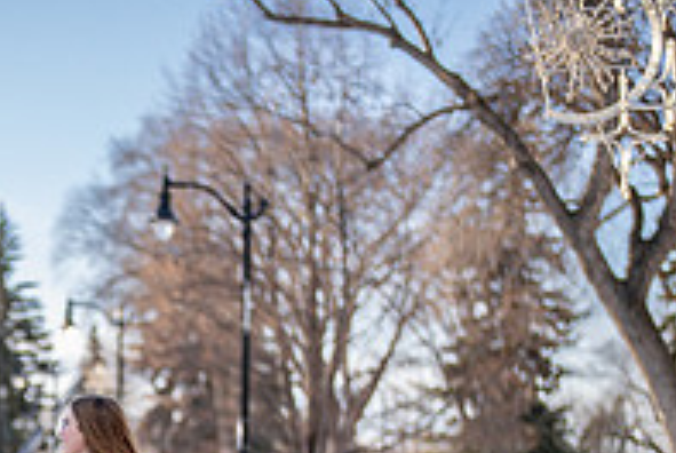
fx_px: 2764
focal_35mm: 147
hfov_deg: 13.7
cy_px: 537
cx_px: -34
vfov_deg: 9.3
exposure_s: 1/6400
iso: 200
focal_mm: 50
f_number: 1.2
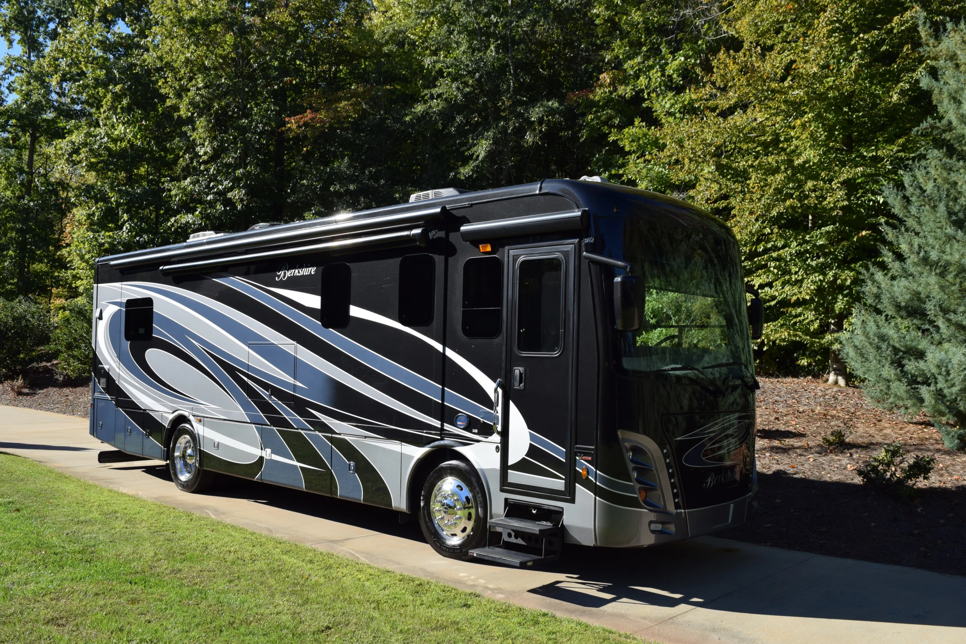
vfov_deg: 41.7
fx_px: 845
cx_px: 483
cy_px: 322
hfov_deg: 59.5
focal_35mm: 32
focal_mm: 21
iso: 200
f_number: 9
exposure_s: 1/320
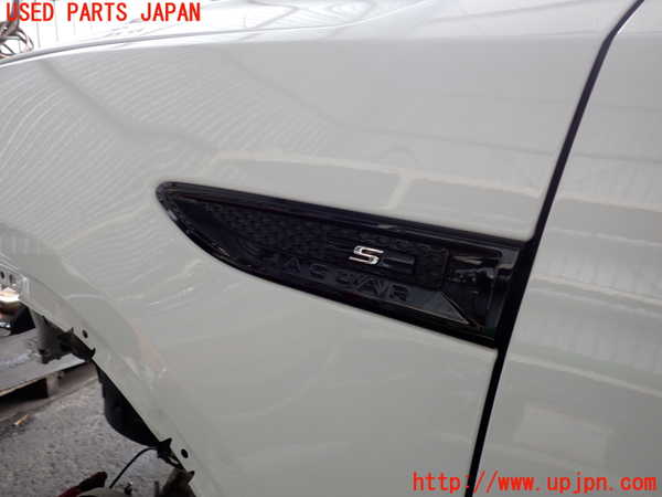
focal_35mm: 30
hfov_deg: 60.0
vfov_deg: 46.8
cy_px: 248
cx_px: 331
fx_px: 574
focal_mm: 5.4
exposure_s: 1/50
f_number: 2.3
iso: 200
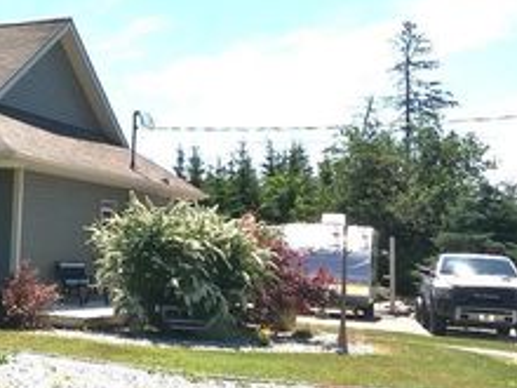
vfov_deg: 22.2
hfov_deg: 26.9
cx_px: -54
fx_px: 986
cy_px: 154
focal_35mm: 66
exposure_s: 1/1672
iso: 25
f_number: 2.2
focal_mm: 4.15
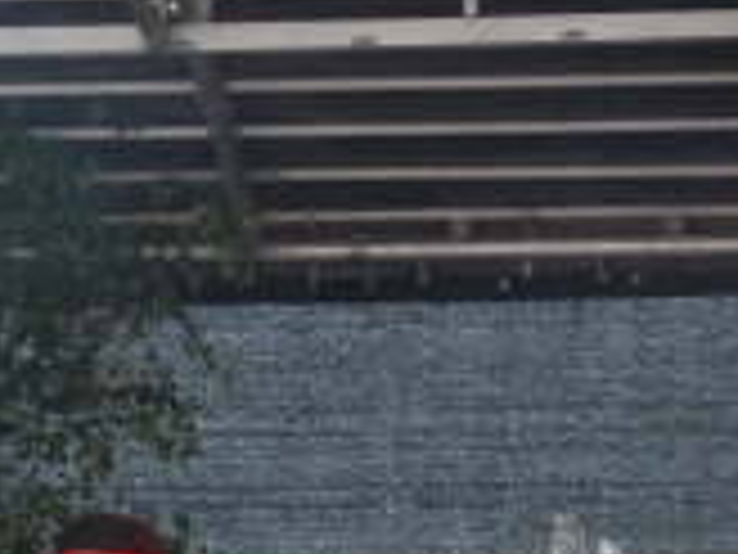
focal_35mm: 307
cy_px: 781
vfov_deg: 4.8
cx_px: -252
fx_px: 6545
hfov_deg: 6.4
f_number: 3.2
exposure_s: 1/125
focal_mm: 21.3
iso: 200
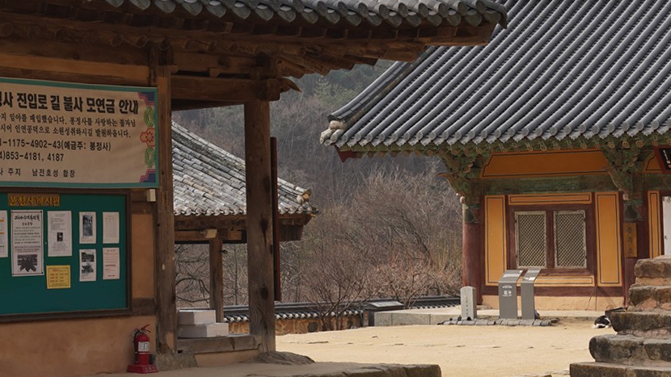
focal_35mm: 101
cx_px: 339
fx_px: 1797
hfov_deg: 21.1
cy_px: 49
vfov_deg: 11.9
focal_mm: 40
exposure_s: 1/100
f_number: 13
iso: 200
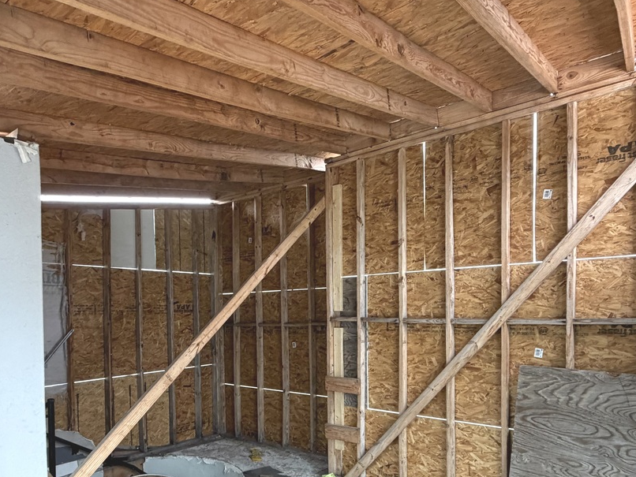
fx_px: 459
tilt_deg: -2.2
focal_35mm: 25
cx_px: 294
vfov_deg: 53.6
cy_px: 326
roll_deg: +1.4
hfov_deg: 69.3
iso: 320
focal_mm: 2.22
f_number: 2.2
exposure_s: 1/73
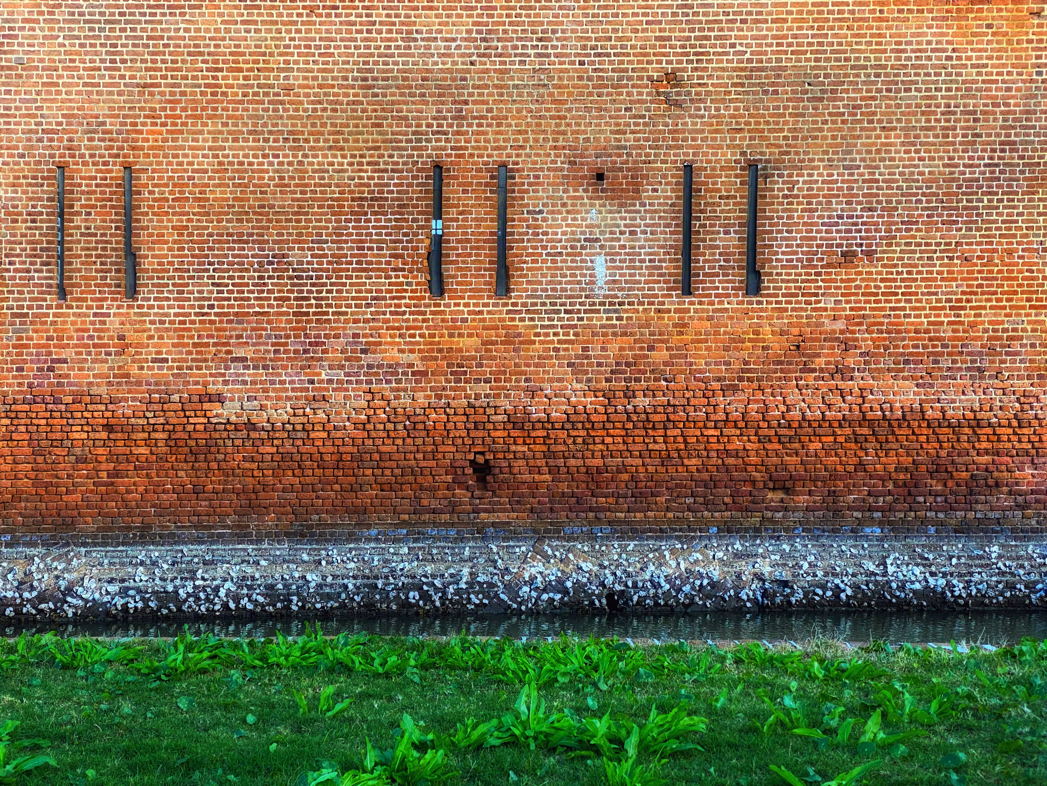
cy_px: 393
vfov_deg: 28.0
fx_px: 1573
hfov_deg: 36.8
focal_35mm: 52
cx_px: 524
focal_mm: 6
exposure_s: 1/211
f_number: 2
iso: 20
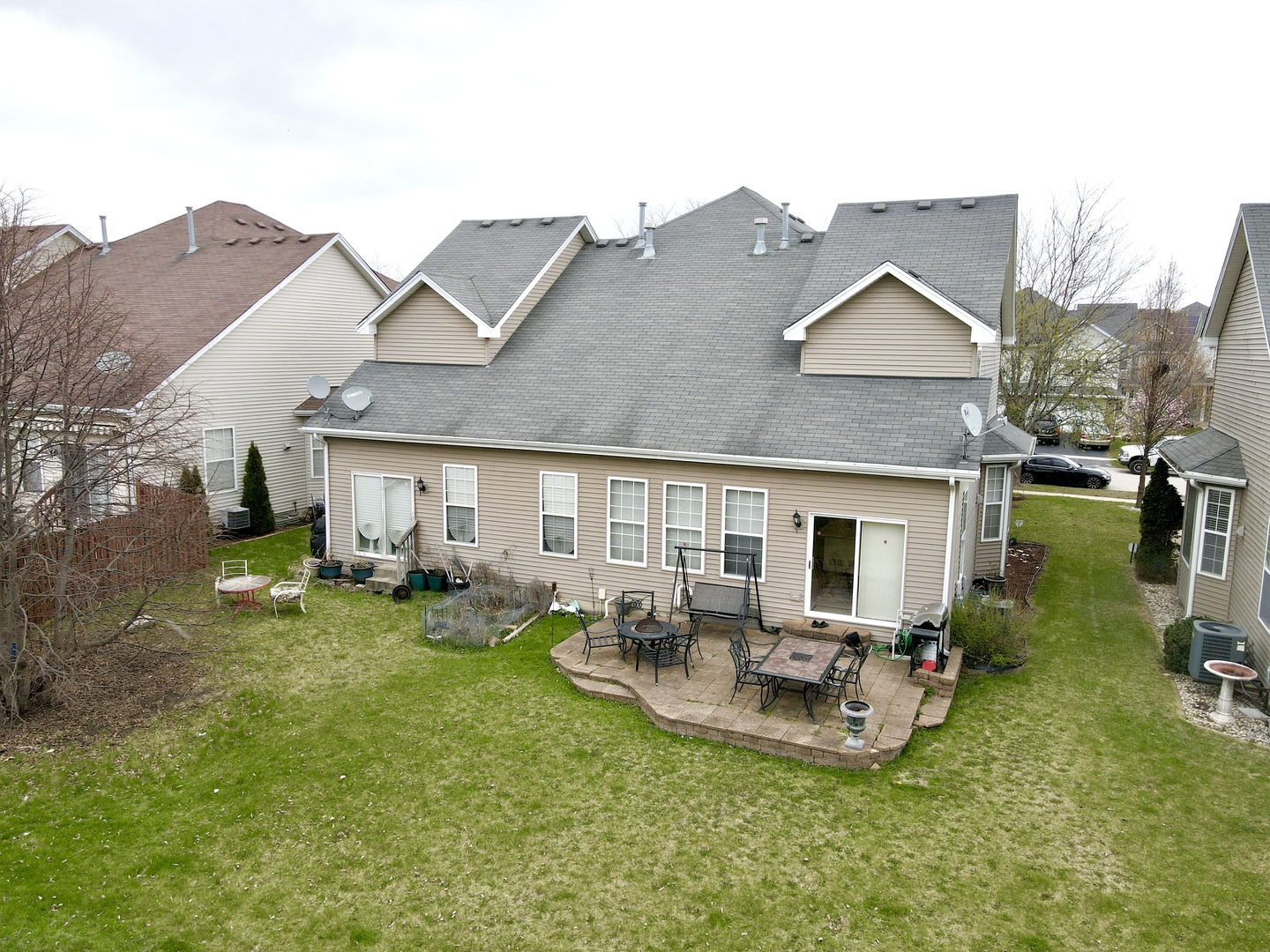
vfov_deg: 56.8
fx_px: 881
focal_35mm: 24
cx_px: 635
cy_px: 476
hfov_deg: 71.6
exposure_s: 1/160
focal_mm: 4.5
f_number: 2.8
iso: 100
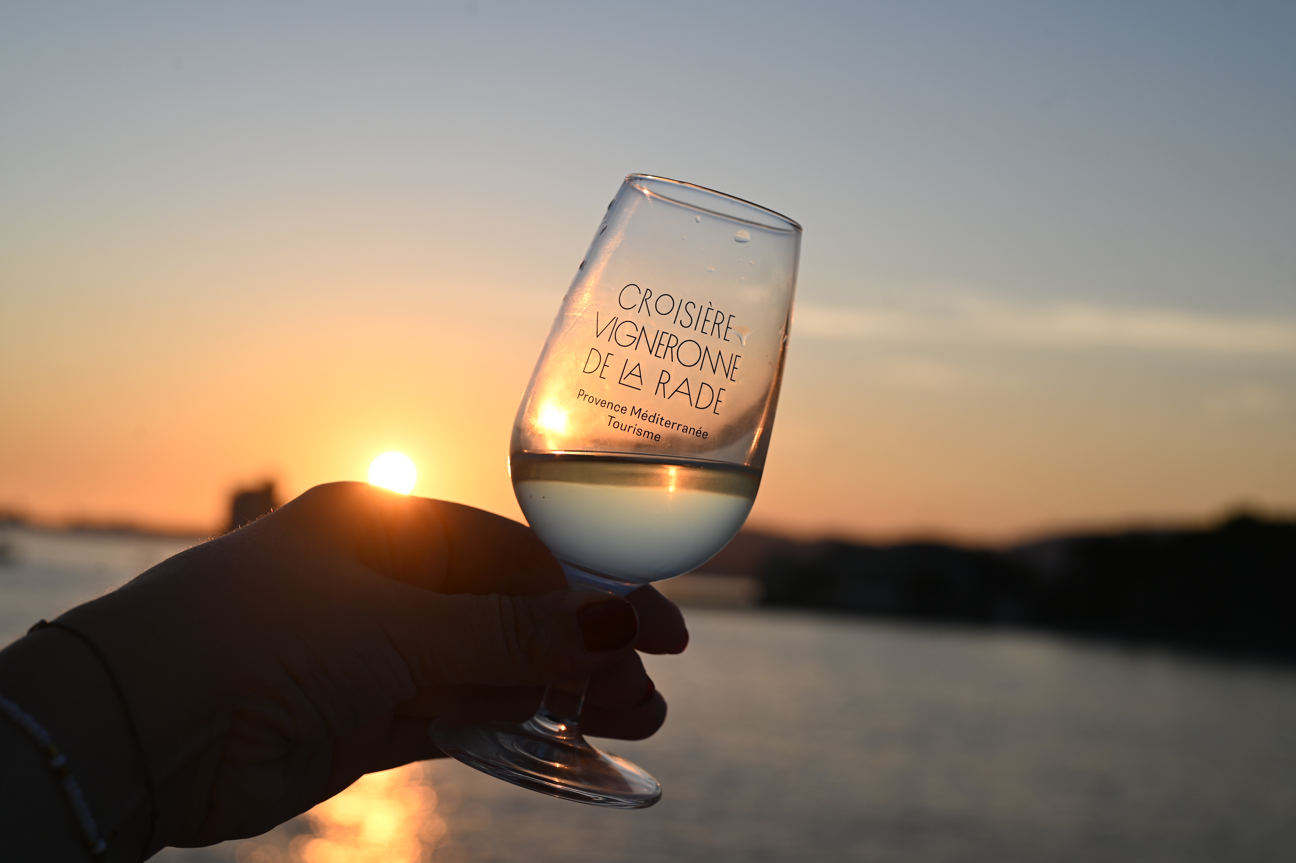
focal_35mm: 50
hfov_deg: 39.6
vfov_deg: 27.0
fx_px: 1799
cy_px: 432
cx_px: 648
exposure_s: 1/320
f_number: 6.3
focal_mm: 50
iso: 100
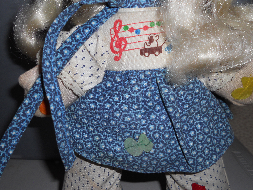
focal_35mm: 32
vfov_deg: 44.2
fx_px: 234
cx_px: 126
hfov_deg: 56.8
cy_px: 95
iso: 80
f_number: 8.8
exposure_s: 1/25
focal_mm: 5.8
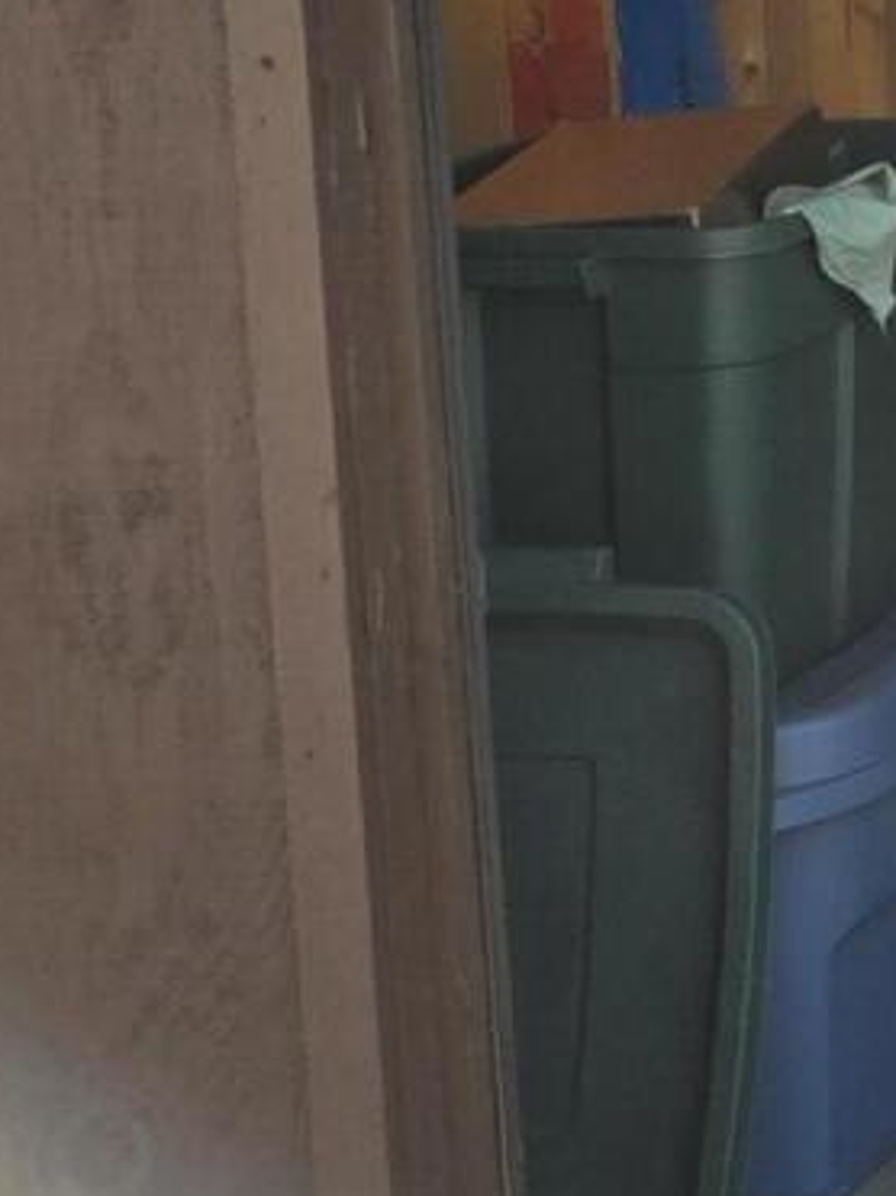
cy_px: -155
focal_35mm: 124
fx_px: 4282
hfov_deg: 9.9
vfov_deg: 15.4
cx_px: 2395
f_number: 1.8
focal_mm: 5.4
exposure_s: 1/1053
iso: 25
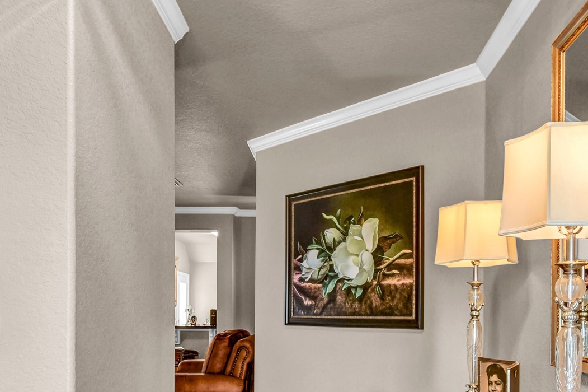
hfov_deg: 59.9
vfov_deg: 40.4
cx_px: 348
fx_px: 506
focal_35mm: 31
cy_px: 319
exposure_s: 1/2
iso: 100
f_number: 7.1
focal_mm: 10
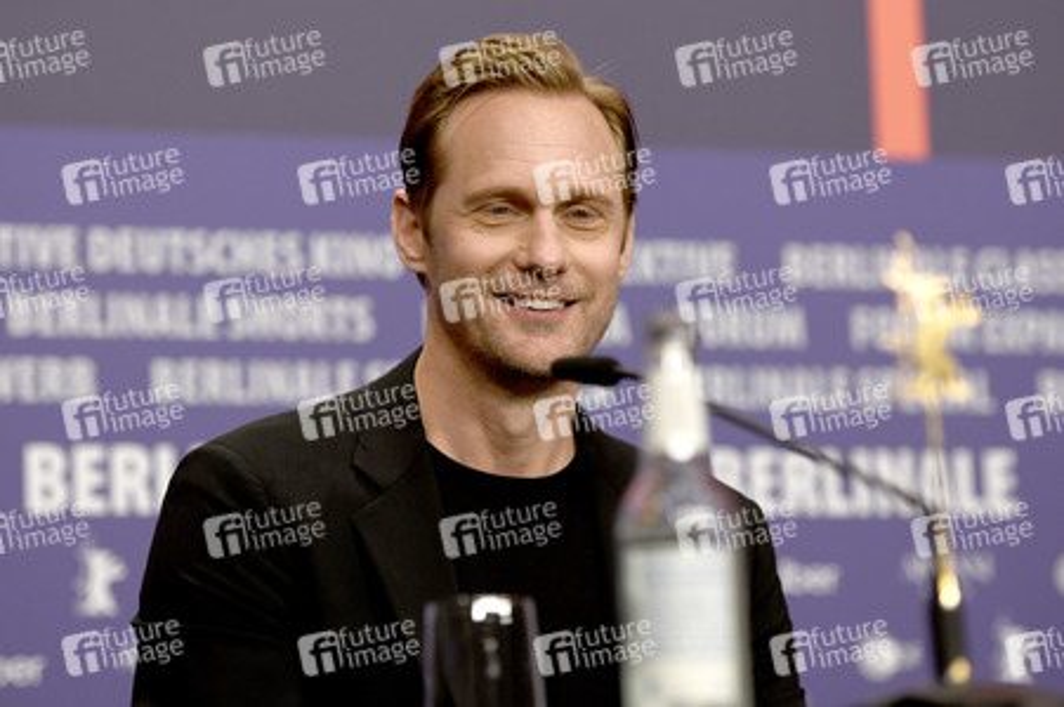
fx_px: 3544
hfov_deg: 17.1
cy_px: 354
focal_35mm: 120
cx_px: 532
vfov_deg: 11.4
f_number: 3.5
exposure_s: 1/320
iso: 1000
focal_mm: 120
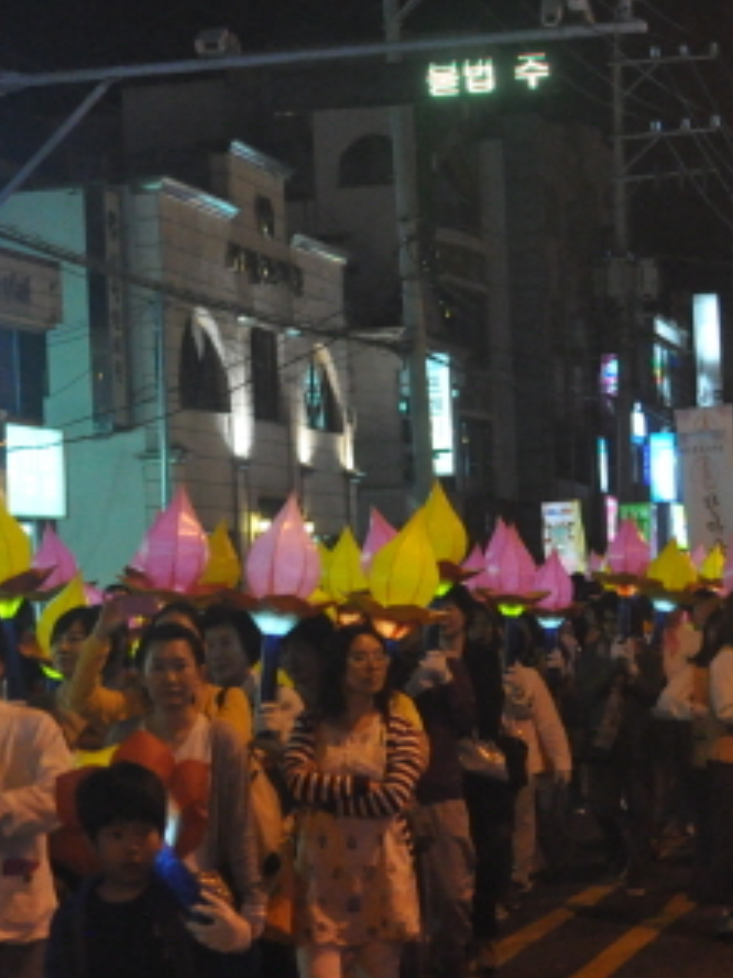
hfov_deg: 13.4
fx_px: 3079
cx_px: 10
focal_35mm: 109
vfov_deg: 18.0
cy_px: 428
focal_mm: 35
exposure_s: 1/250
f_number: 3.2
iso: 3200
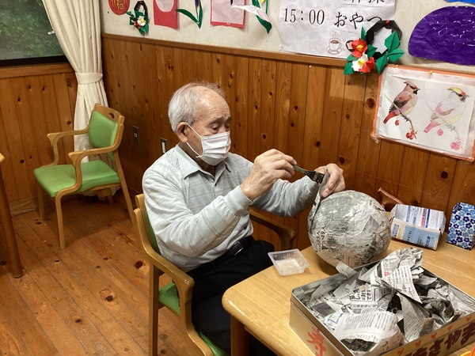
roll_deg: +0.0
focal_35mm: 31
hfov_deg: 58.4
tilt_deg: -23.9
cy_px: 178
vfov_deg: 45.4
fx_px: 425
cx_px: 238
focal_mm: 3.3
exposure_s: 1/60
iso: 160
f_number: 2.4
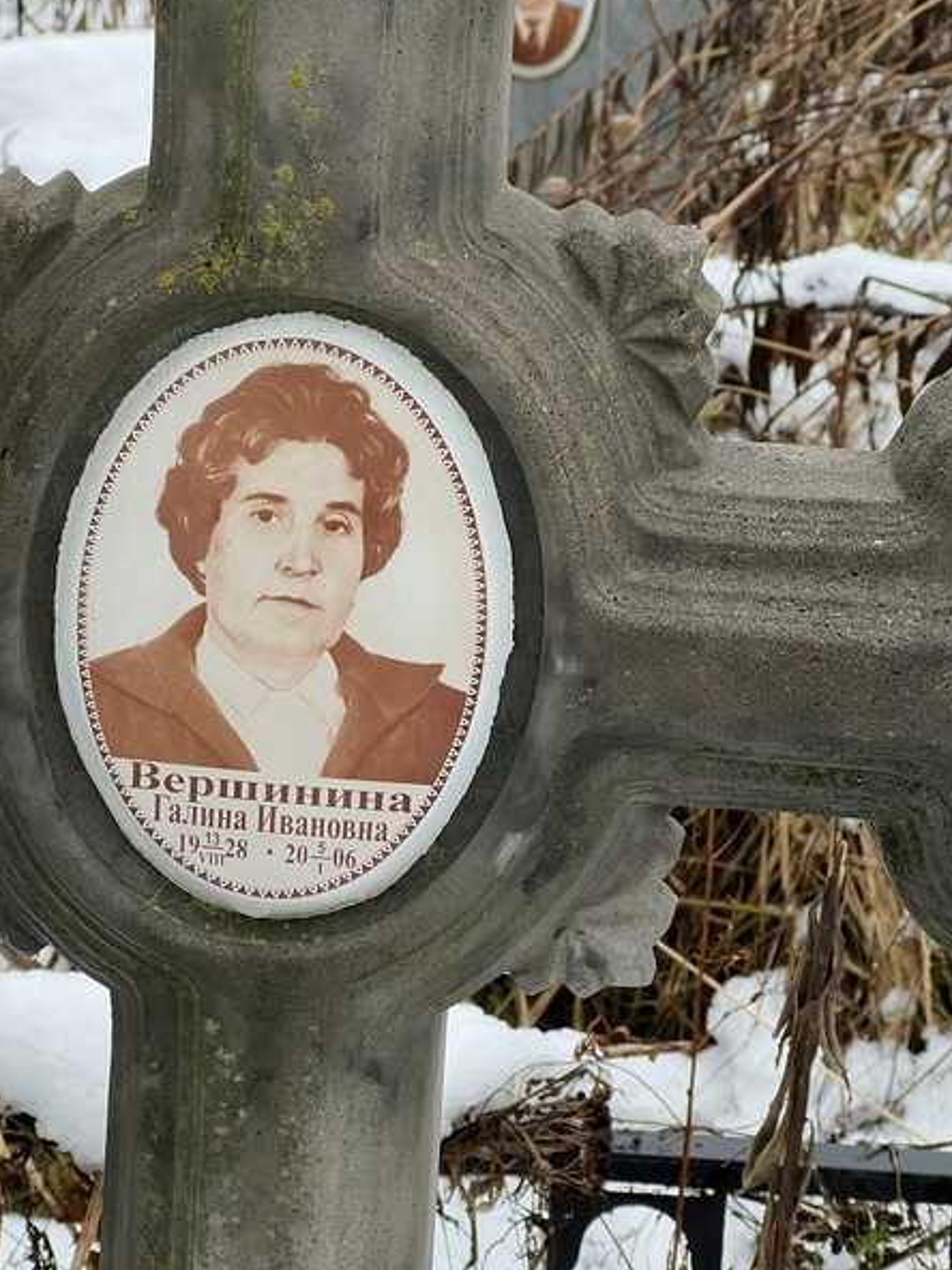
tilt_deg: -19.0
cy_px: 629
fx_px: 3814
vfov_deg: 18.9
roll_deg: -0.8
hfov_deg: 14.2
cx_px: 343
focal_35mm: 104
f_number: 2.8
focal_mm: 9
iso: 125
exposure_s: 1/99
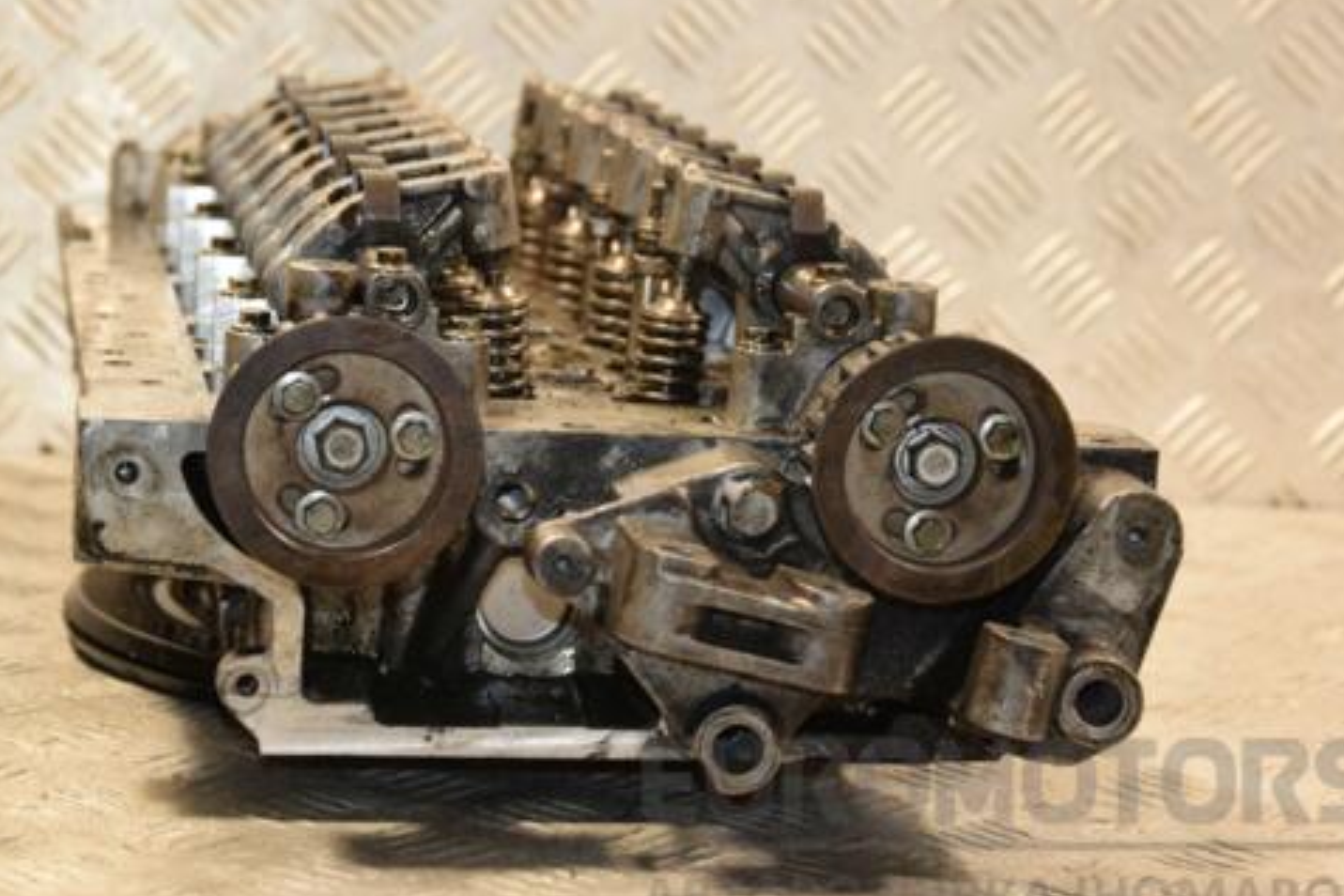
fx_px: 4368
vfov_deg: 11.7
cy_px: 406
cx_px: 589
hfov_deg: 17.5
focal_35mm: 117
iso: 800
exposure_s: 1/125
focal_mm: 62
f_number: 5.3
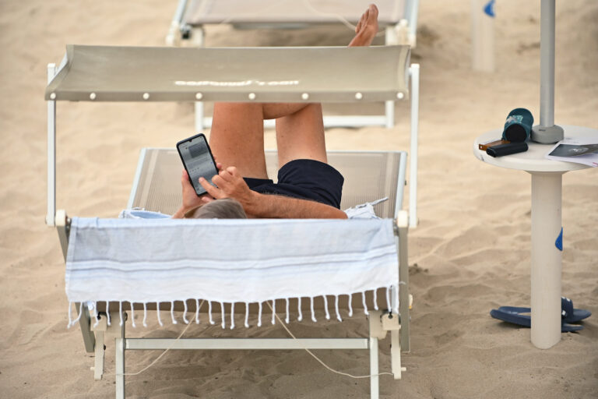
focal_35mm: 200
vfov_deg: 6.9
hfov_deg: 10.3
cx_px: 299
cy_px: 200
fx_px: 3322
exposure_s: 1/750
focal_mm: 200
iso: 400
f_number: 4
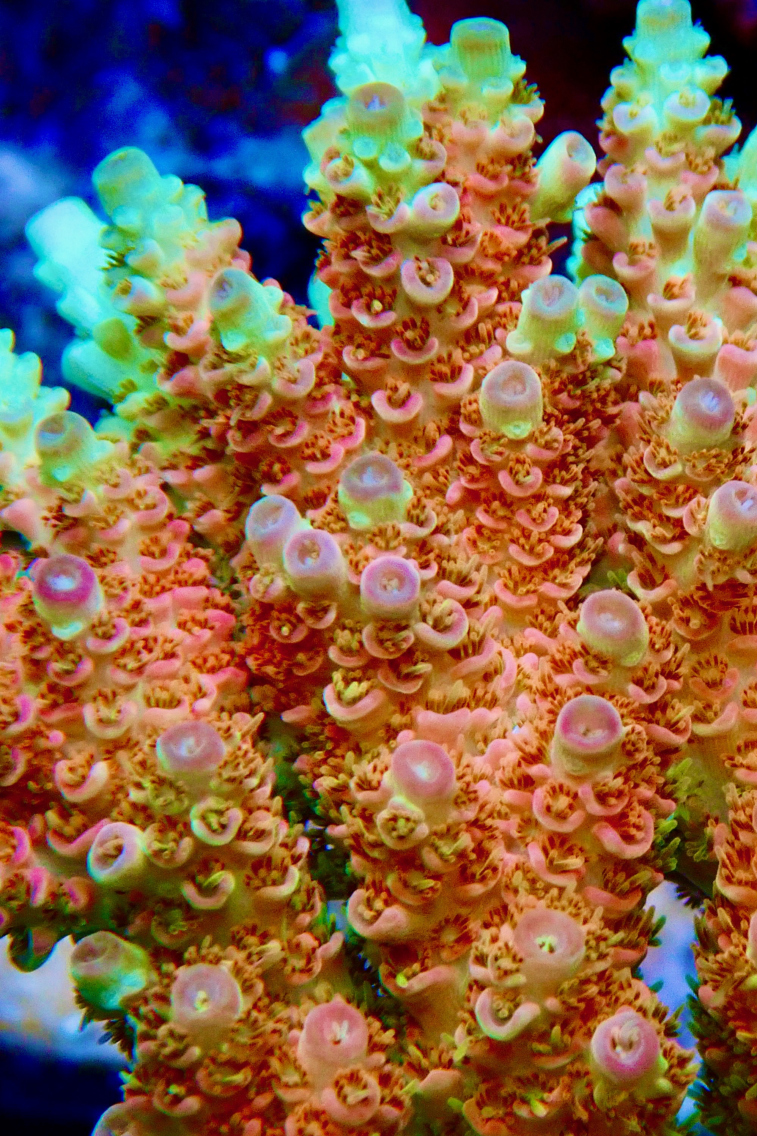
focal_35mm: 139
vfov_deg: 14.8
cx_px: 613
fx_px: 4384
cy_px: 568
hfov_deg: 9.8
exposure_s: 1/200
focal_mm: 18
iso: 200
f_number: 6.3
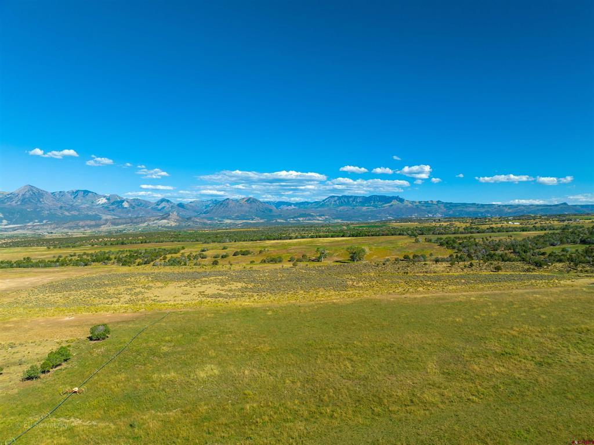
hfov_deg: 71.6
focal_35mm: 24
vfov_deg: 56.7
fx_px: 411
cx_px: 297
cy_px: 222
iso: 100
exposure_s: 1/80
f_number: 2.8
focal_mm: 12.29
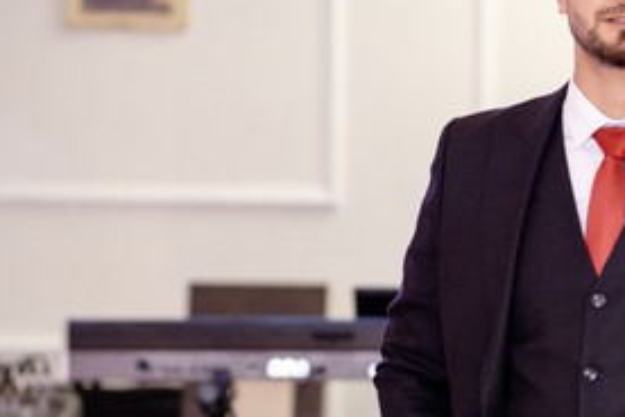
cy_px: 203
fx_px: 5156
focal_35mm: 297
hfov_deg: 6.9
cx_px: 607
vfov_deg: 4.6
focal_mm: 85
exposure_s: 1/200
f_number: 2
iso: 1000
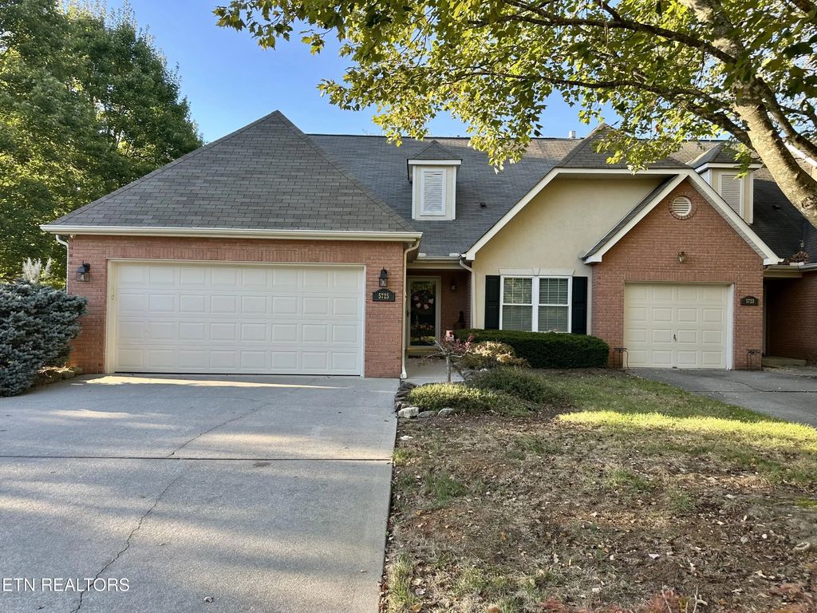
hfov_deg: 71.6
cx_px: 408
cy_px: 306
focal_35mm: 24
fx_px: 566
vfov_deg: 56.8
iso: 80
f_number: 1.78
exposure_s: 1/348
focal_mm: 6.86
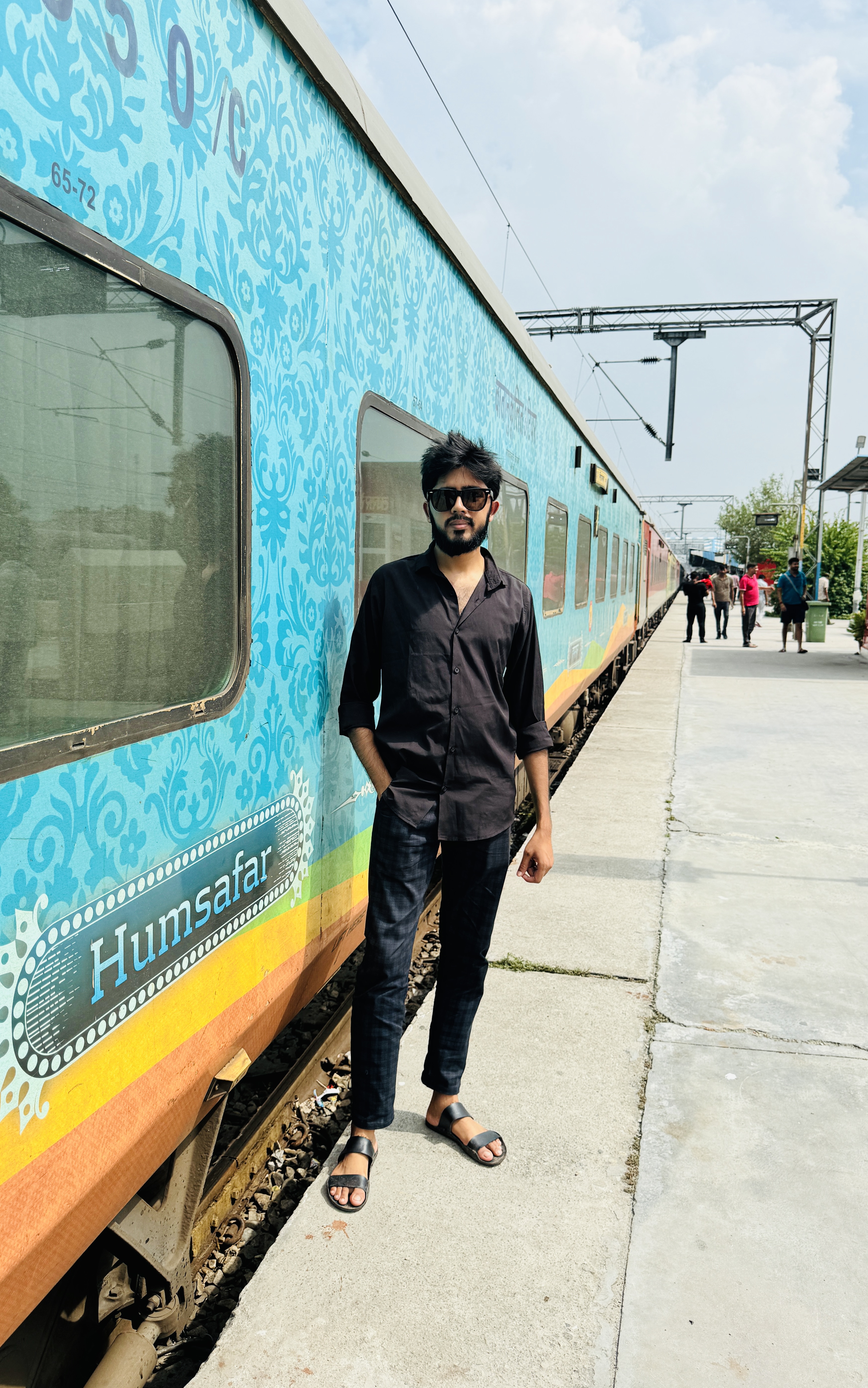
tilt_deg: -6.7
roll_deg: -0.8
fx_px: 984
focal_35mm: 26
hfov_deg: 47.6
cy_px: 691
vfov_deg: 70.4
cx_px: 411
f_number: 1.78
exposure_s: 1/7092
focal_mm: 6.76
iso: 80
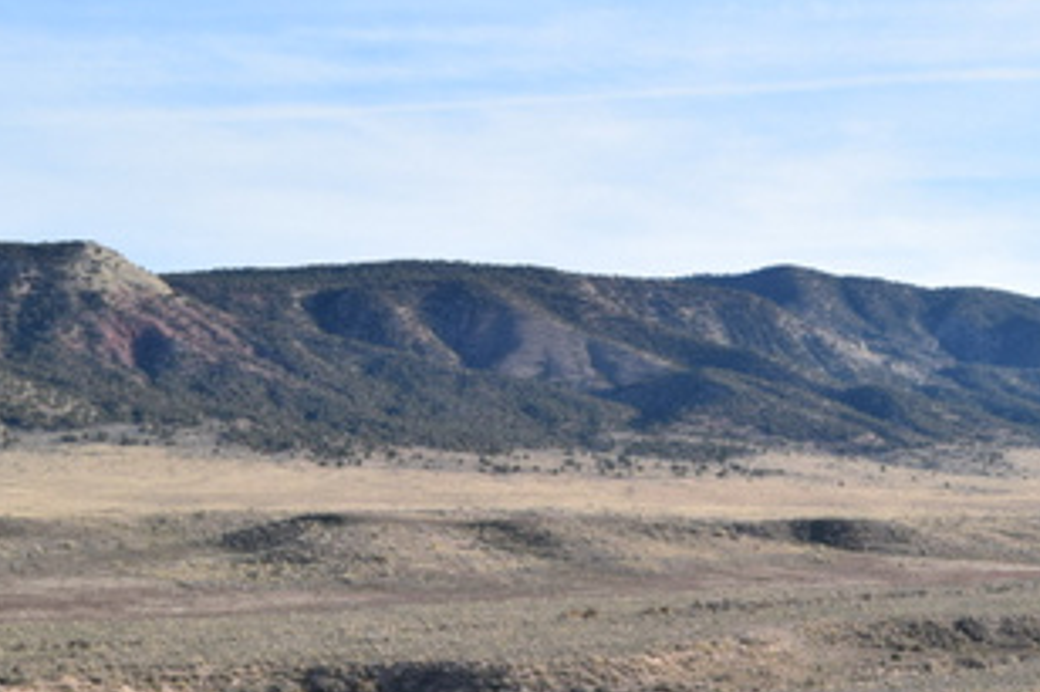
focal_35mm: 81
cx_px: 1020
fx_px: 2339
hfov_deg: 24.1
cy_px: 626
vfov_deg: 16.6
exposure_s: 1/320
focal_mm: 26
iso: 400
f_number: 10
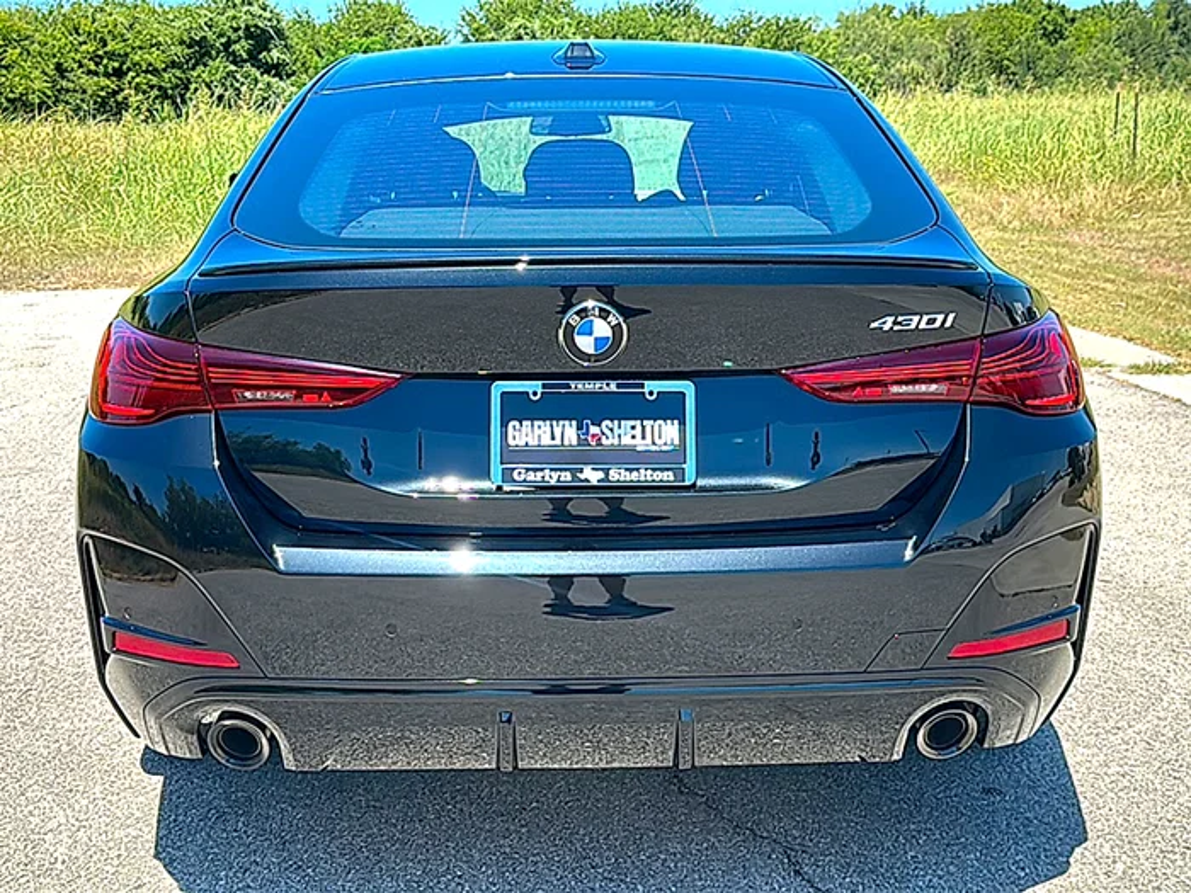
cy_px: 446
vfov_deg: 36.0
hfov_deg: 46.8
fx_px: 1376
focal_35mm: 40
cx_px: 596
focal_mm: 6.86
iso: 80
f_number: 1.78
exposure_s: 1/3268
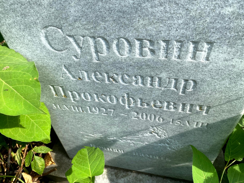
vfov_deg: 53.1
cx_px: 122
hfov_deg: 67.3
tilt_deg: -47.3
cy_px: 92
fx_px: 183
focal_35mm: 26
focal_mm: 4.25
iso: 32
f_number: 1.8
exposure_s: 1/793
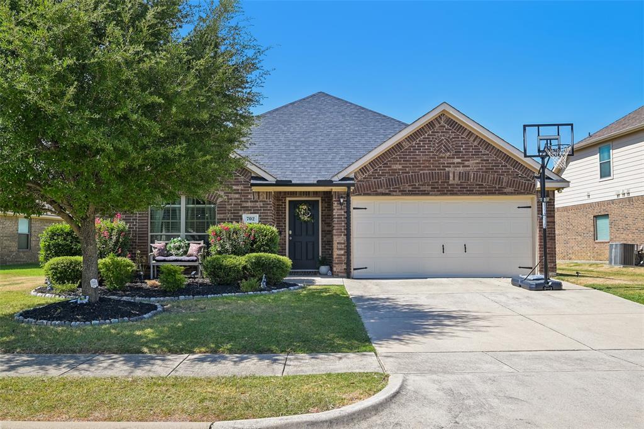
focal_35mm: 30
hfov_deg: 61.9
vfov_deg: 43.6
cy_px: 214
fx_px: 536
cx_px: 322
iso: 400
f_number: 8
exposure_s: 1/500
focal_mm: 30
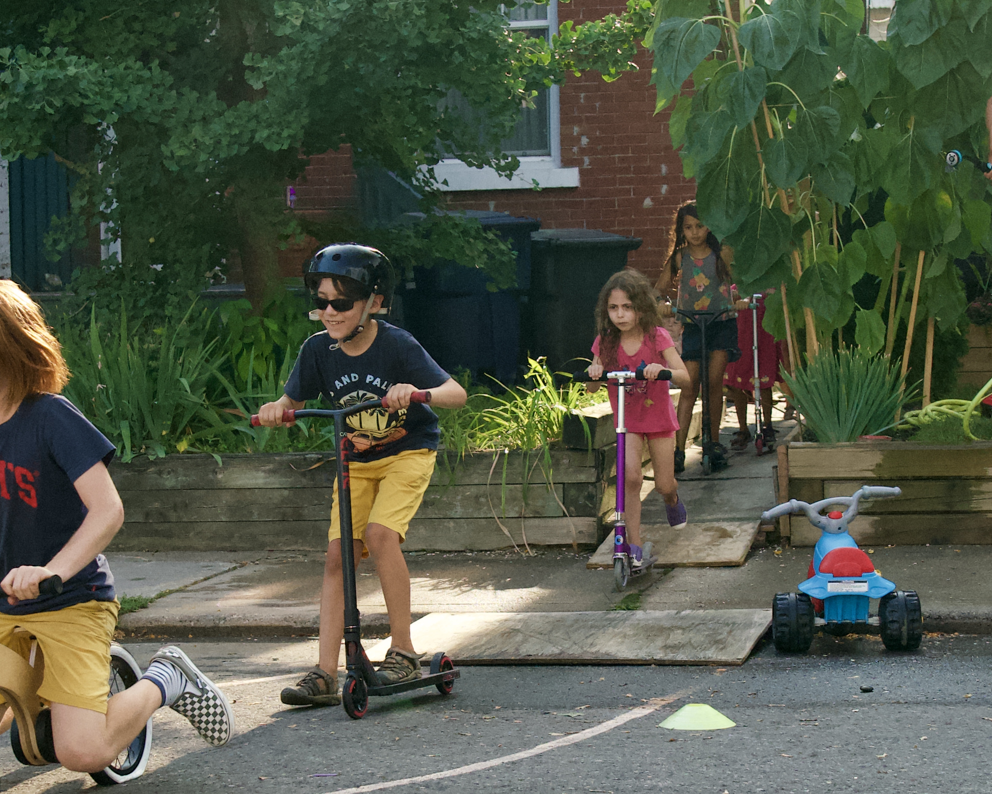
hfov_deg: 48.6
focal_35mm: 37
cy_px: 412
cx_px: 373
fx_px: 1086
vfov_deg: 40.1
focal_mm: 24
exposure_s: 1/2000
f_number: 4
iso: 2500
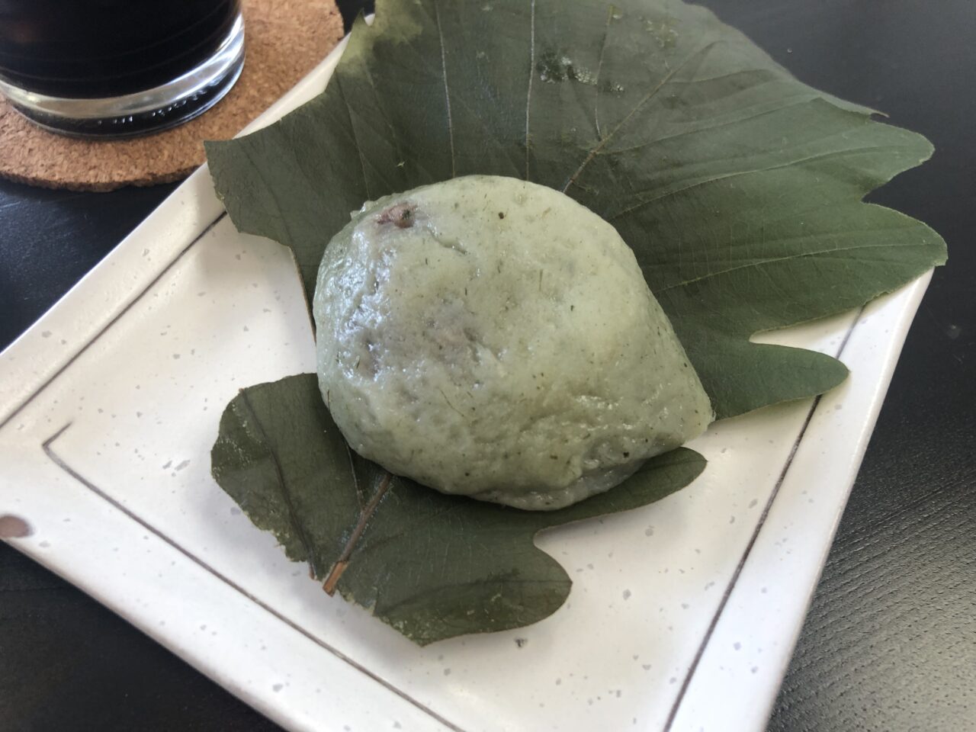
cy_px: 366
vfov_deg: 49.7
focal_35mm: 28
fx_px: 789
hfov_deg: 63.4
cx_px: 488
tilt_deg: -57.4
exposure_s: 1/50
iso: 25
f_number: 1.8
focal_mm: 4
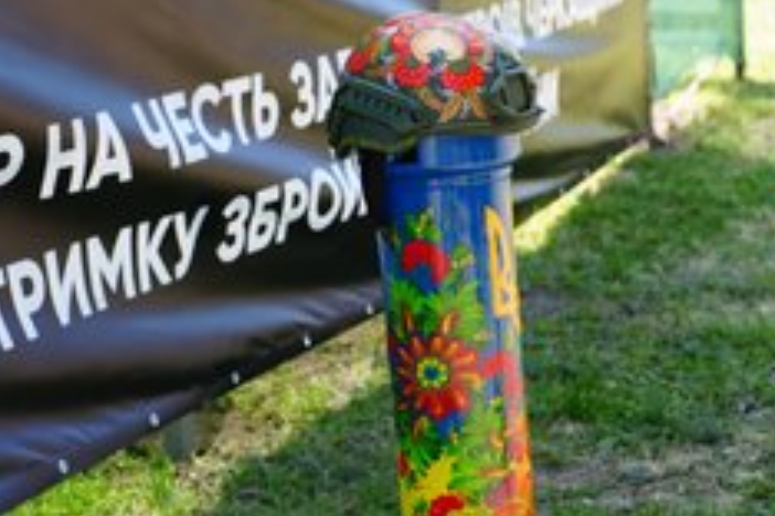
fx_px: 2389
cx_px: 583
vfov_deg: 12.3
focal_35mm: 111
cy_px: 356
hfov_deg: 18.3
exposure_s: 1/100
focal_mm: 65
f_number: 4.5
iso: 80
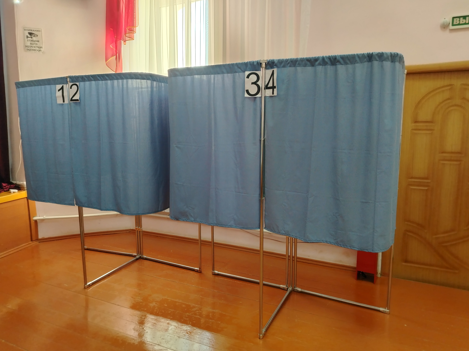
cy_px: 171
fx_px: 339
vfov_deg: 54.9
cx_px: 231
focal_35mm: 25
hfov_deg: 69.4
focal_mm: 5.25
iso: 566
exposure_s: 1/50
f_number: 1.75
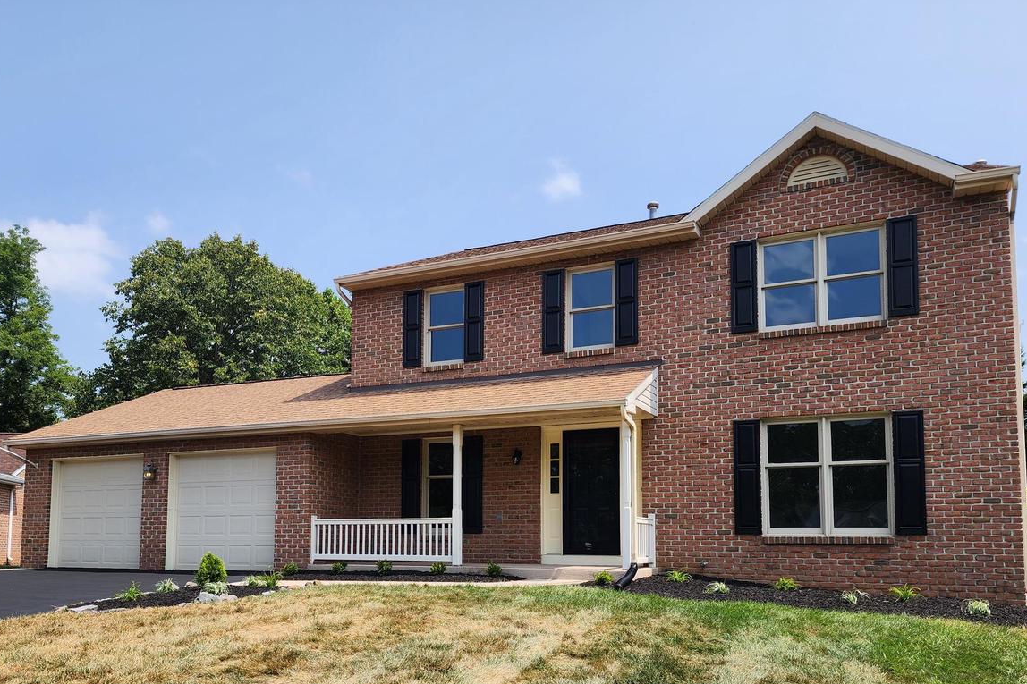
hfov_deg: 61.8
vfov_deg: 42.7
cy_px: 479
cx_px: 459
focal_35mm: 30
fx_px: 856
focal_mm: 6.4
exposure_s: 1/890
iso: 12
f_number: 1.8
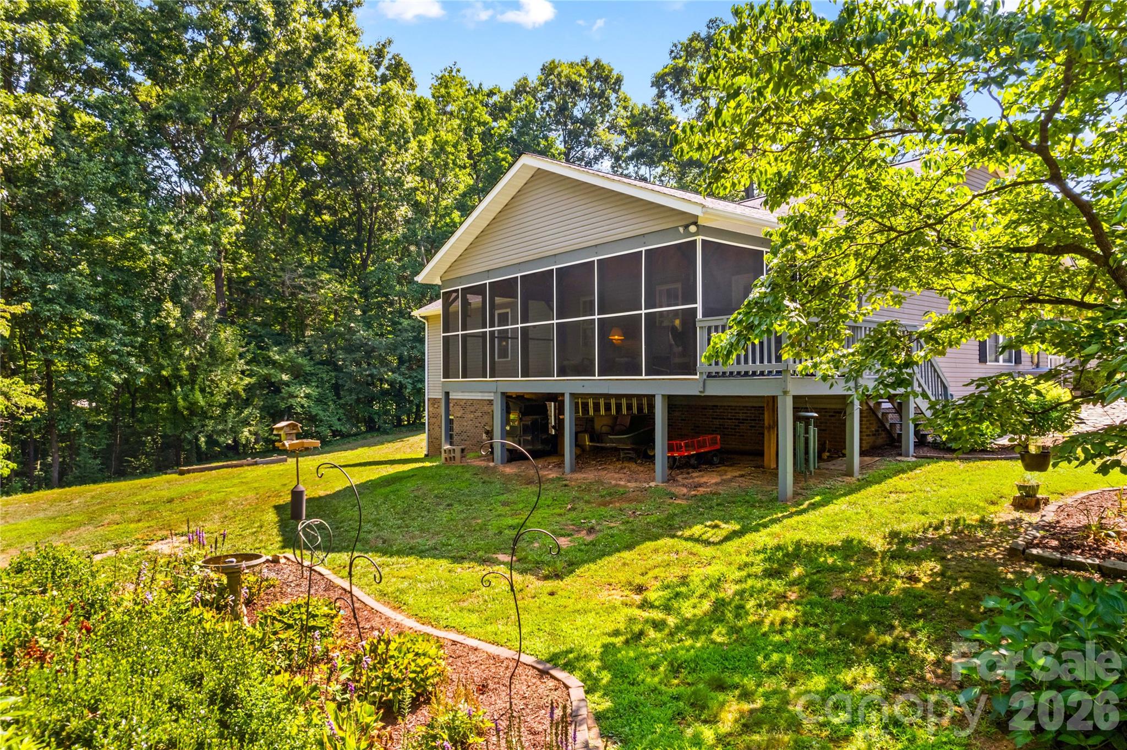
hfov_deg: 78.6
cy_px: 375
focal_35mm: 22
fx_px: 688
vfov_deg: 57.2
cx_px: 564
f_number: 2.8
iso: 100
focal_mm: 8.38
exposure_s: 1/320
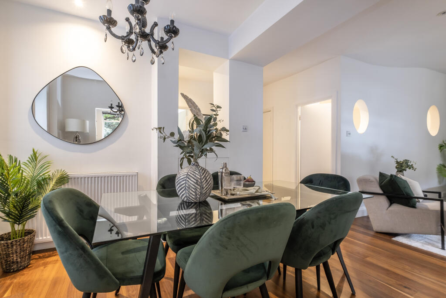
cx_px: 223
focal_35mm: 15
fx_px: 186
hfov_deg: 100.4
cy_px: 149
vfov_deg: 77.3
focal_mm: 10
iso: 320
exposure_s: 1/2
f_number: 8
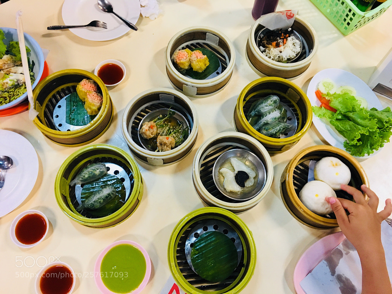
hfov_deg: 61.7
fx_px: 328
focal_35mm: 29
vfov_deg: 48.2
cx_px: 196
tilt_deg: -68.3
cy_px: 147
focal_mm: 4.15
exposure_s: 1/33
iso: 160
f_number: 2.2
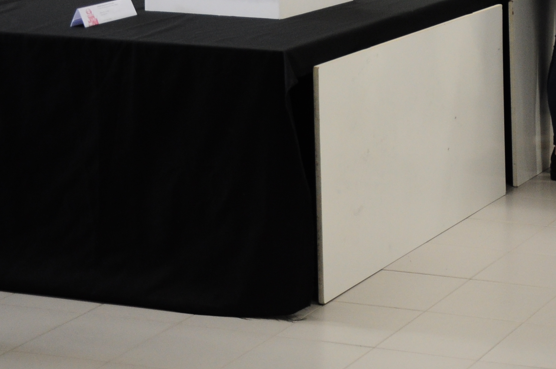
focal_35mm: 107
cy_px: -125
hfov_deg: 18.0
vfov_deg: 12.3
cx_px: 691
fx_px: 1657
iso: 500
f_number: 4
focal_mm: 25
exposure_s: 1/50
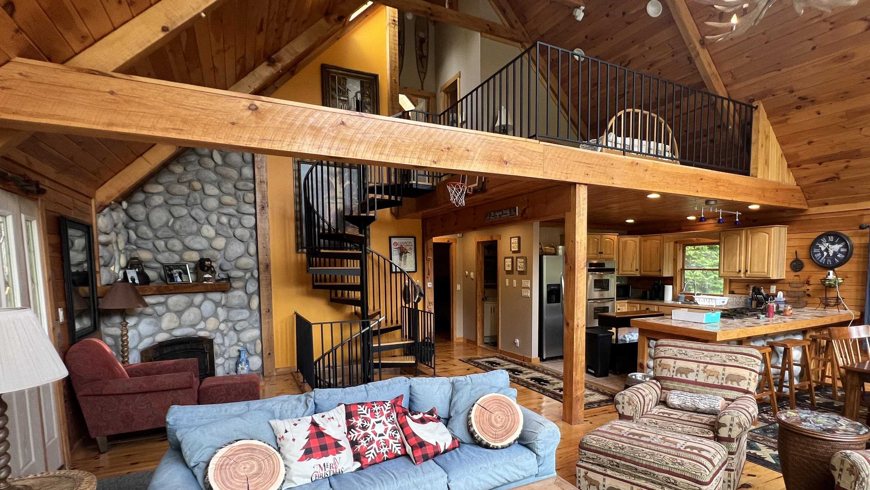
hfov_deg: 92.3
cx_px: 484
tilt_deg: -4.5
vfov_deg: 60.4
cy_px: 301
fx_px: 415
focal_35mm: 18
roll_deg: +0.3
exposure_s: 1/120
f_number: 1.8
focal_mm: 1.57
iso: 160
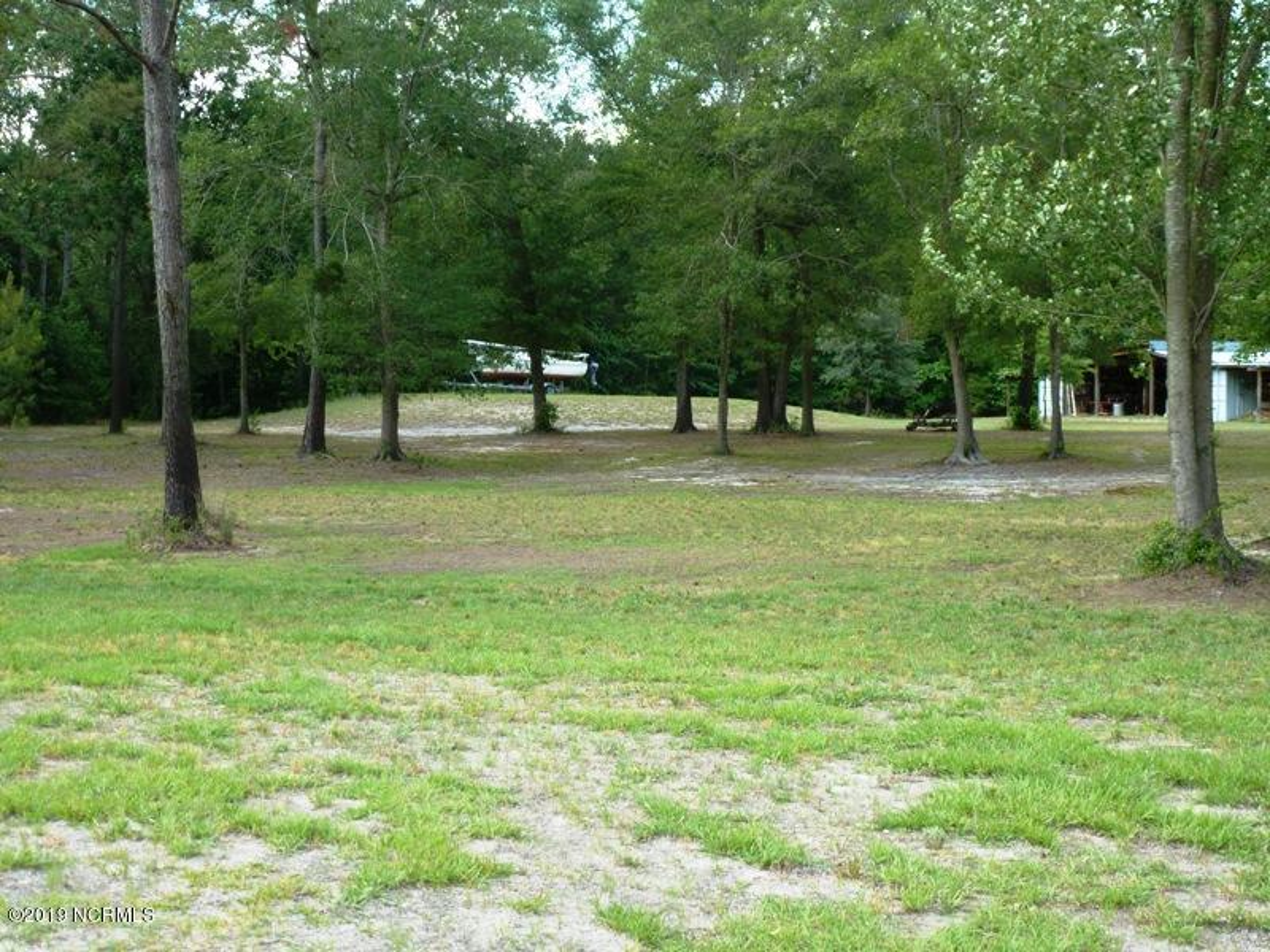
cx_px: 635
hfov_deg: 38.9
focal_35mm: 49
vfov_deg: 29.7
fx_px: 1798
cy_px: 476
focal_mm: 8.7
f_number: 4.1
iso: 100
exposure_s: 1/100
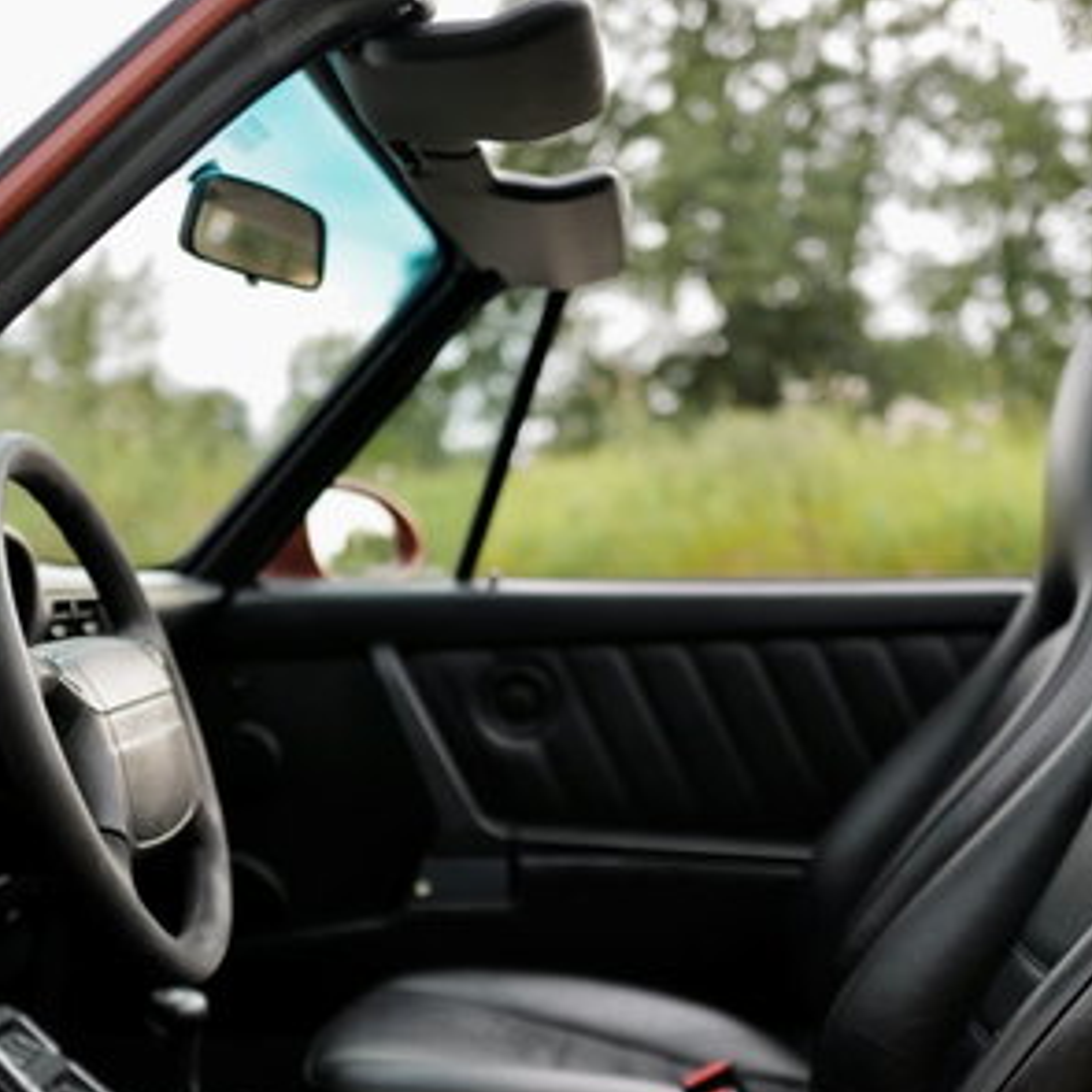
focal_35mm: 62
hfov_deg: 27.7
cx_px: 589
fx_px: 2213
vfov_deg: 27.4
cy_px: 816
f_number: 1.7
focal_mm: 28
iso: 100
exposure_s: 1/50
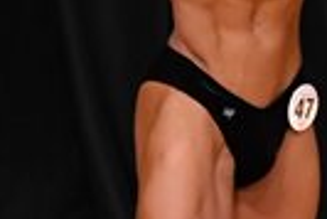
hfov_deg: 1.3
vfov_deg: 0.9
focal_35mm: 1571
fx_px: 14285
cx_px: 274
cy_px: 118
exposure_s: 1/400
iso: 3200
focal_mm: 180
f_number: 5.6
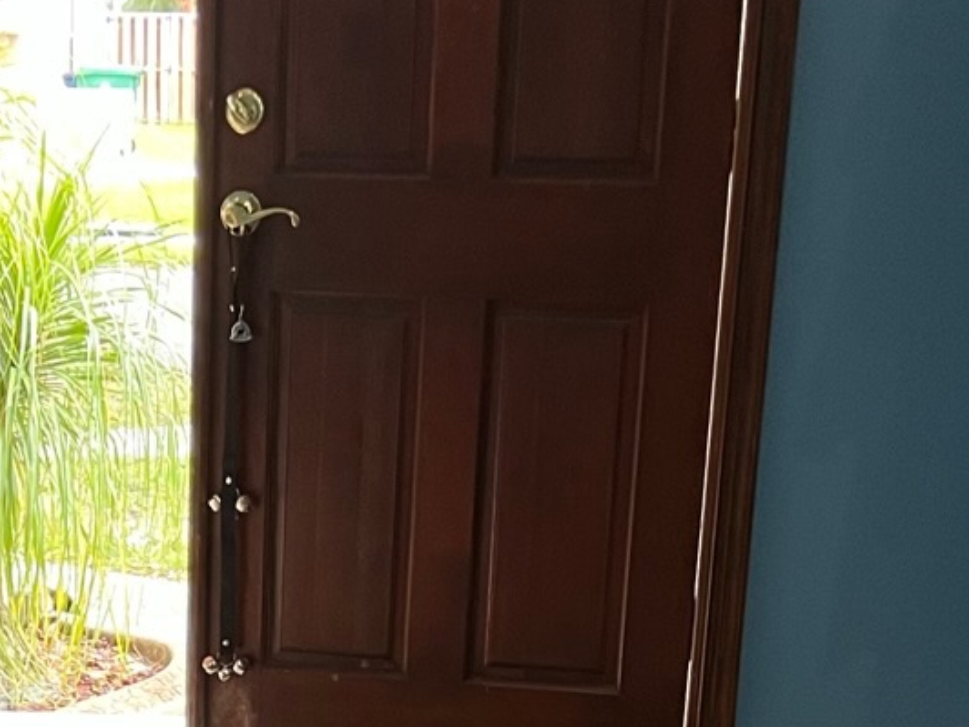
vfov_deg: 13.9
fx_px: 2799
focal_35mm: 100
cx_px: 153
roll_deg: -0.9
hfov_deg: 19.4
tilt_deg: -21.2
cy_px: 1080
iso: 125
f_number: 1.5
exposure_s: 1/60
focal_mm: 5.7
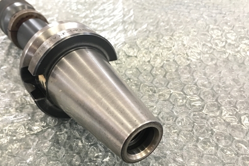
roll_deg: +7.3
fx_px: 263
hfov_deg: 50.3
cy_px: 95
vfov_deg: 35.0
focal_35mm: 38
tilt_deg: -44.3
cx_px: 96
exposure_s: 1/30
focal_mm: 4.15
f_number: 2.2
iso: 125
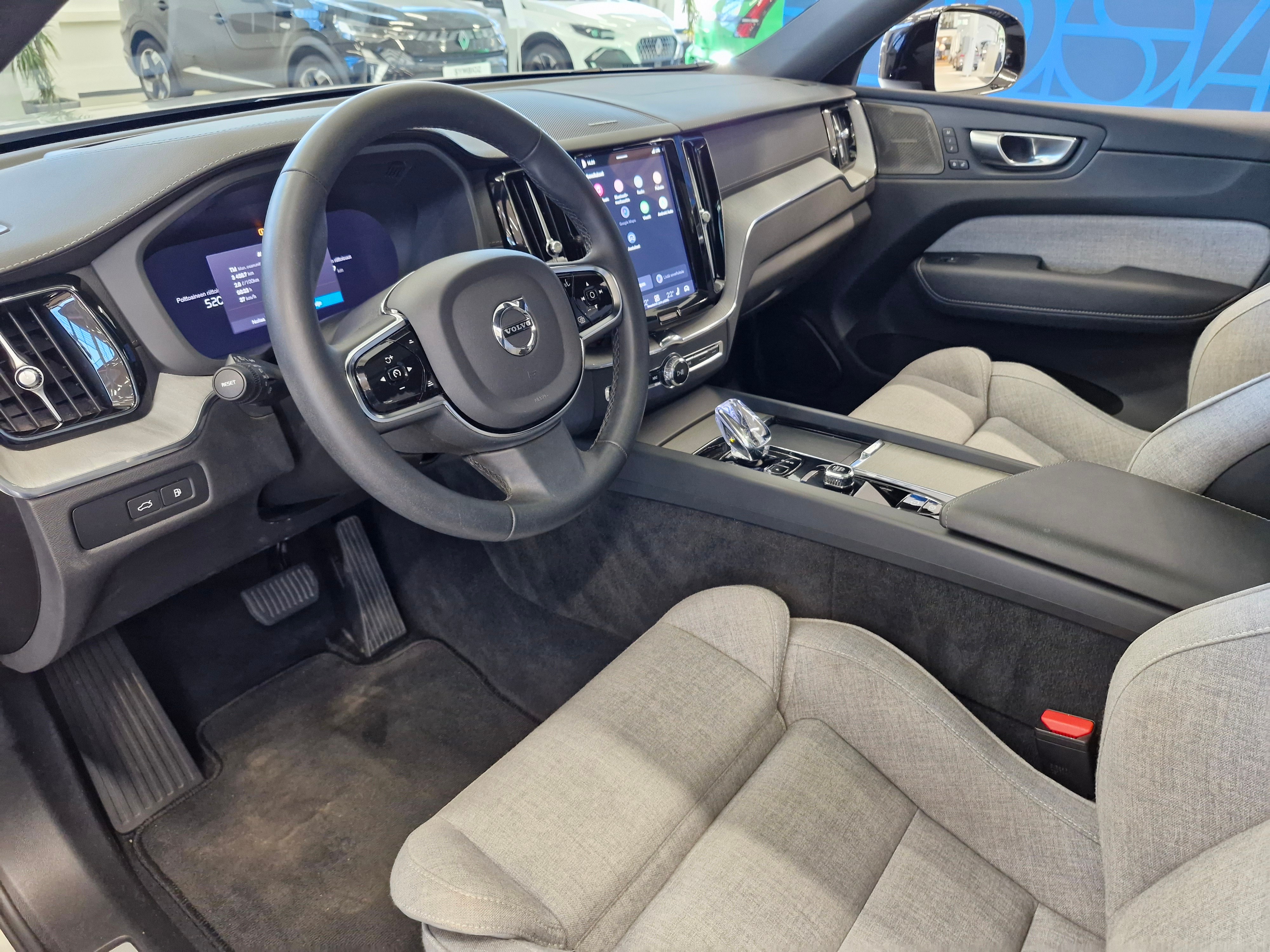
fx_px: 844
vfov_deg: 58.9
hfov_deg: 73.9
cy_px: 476
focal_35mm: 23
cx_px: 635
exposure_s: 1/100
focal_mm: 5.54
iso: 800
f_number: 1.8
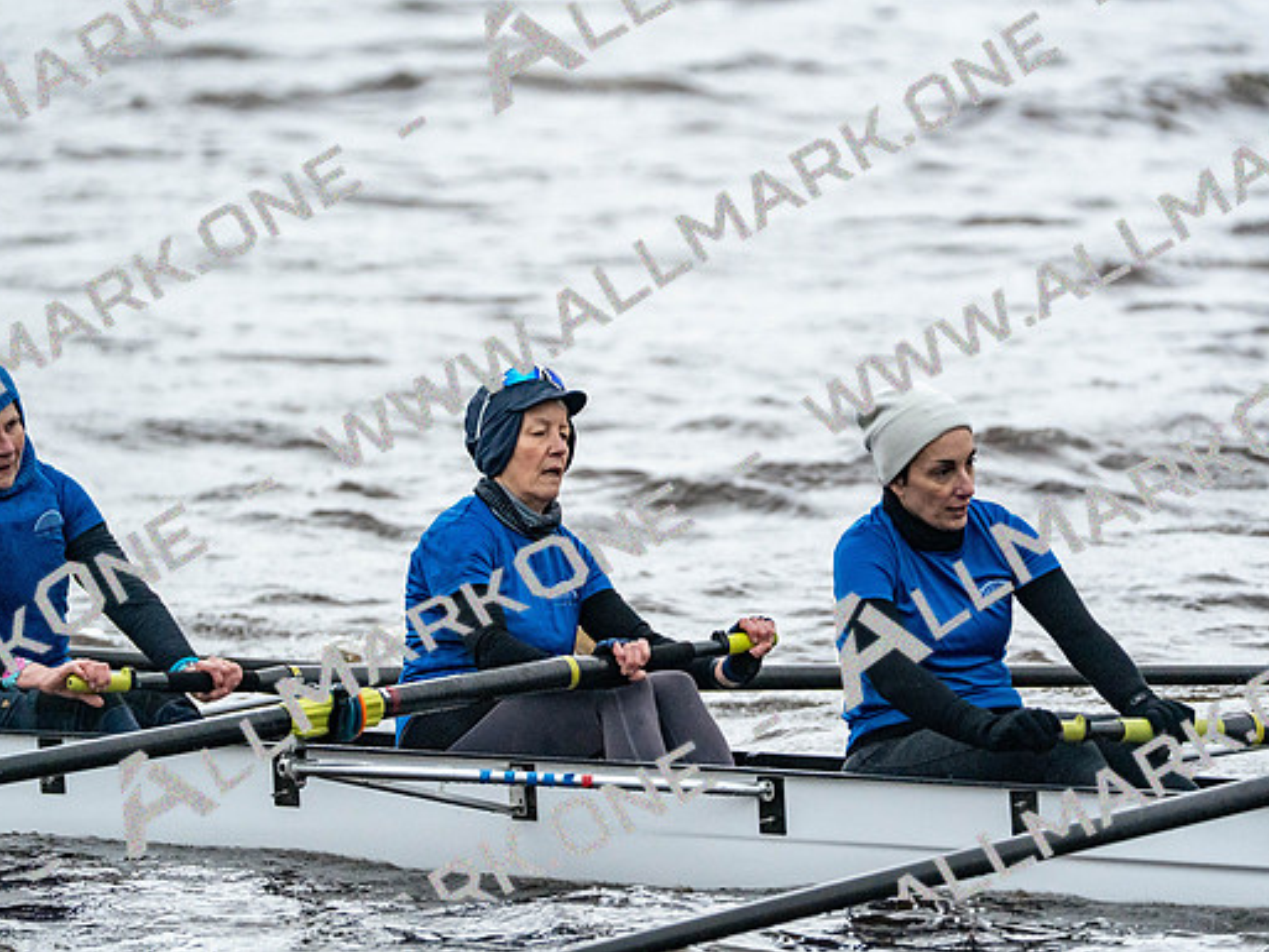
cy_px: 476
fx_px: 17711
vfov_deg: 3.1
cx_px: 621
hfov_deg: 4.1
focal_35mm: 483
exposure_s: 1/1600
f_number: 6.3
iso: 6400
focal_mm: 444
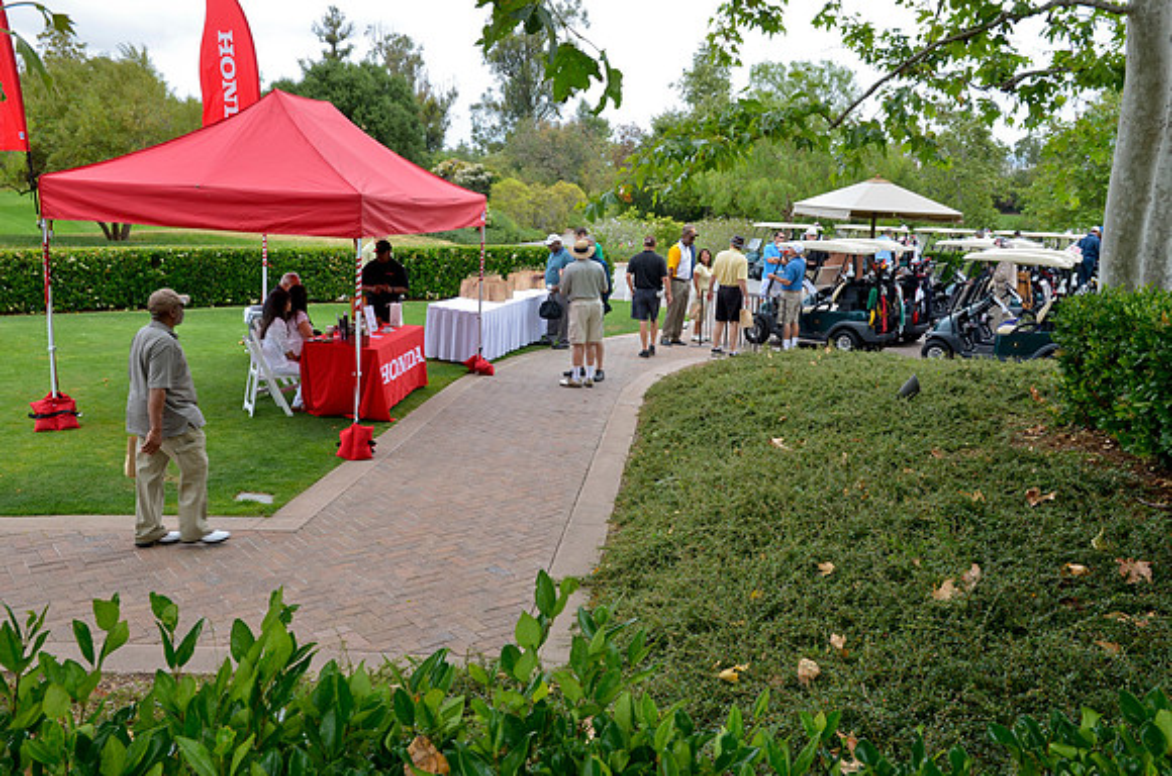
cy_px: 388
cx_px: 586
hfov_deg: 62.0
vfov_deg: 43.4
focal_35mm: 30
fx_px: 975
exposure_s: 1/125
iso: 200
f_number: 9
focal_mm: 20
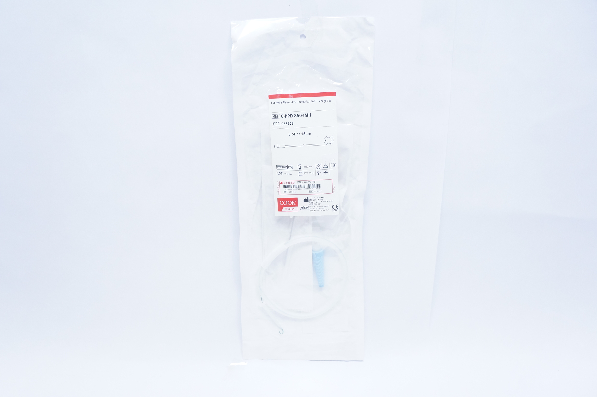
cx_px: 298
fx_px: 497
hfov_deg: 62.0
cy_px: 198
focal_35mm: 30
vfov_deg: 43.5
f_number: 4.5
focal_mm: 20
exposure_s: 1/160
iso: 1600
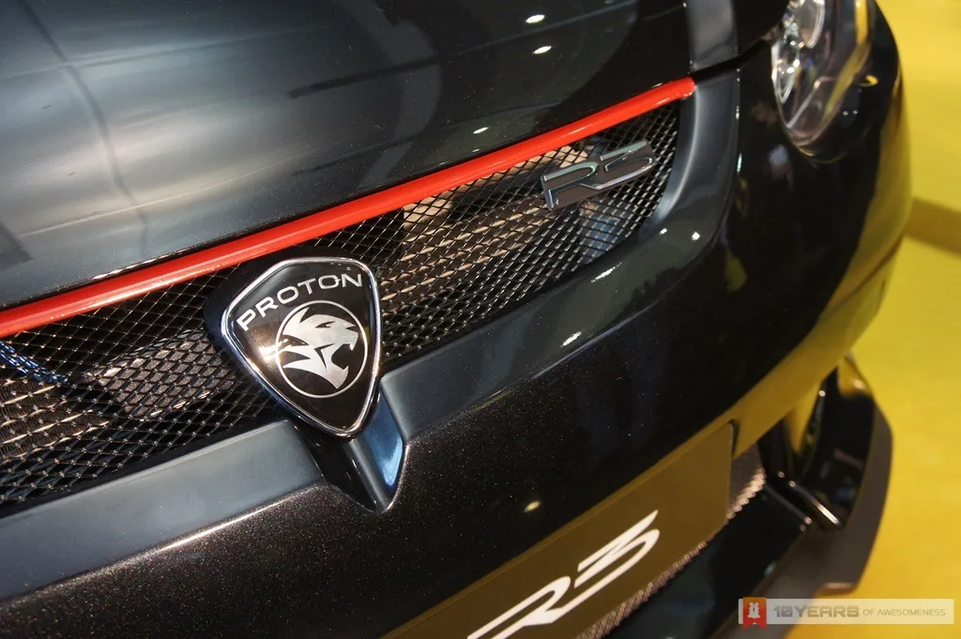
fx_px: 960
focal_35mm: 36
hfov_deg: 53.2
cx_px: 480
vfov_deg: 36.8
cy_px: 320
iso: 1000
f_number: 4
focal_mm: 24
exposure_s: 1/40
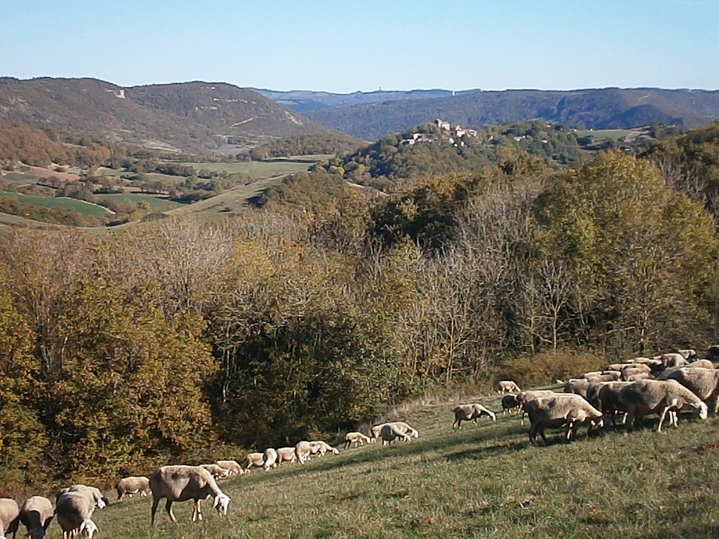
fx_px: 1516
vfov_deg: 20.2
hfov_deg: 26.7
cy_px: 270
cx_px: 360
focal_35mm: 73
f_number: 12
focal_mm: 13
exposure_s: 1/200
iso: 320
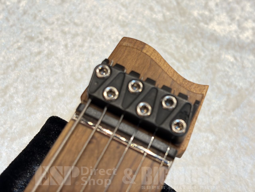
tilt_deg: -61.9
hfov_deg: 36.8
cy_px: 96
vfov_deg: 28.0
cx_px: 128
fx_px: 383
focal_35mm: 52
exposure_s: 1/60
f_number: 1.6
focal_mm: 5.96
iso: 125
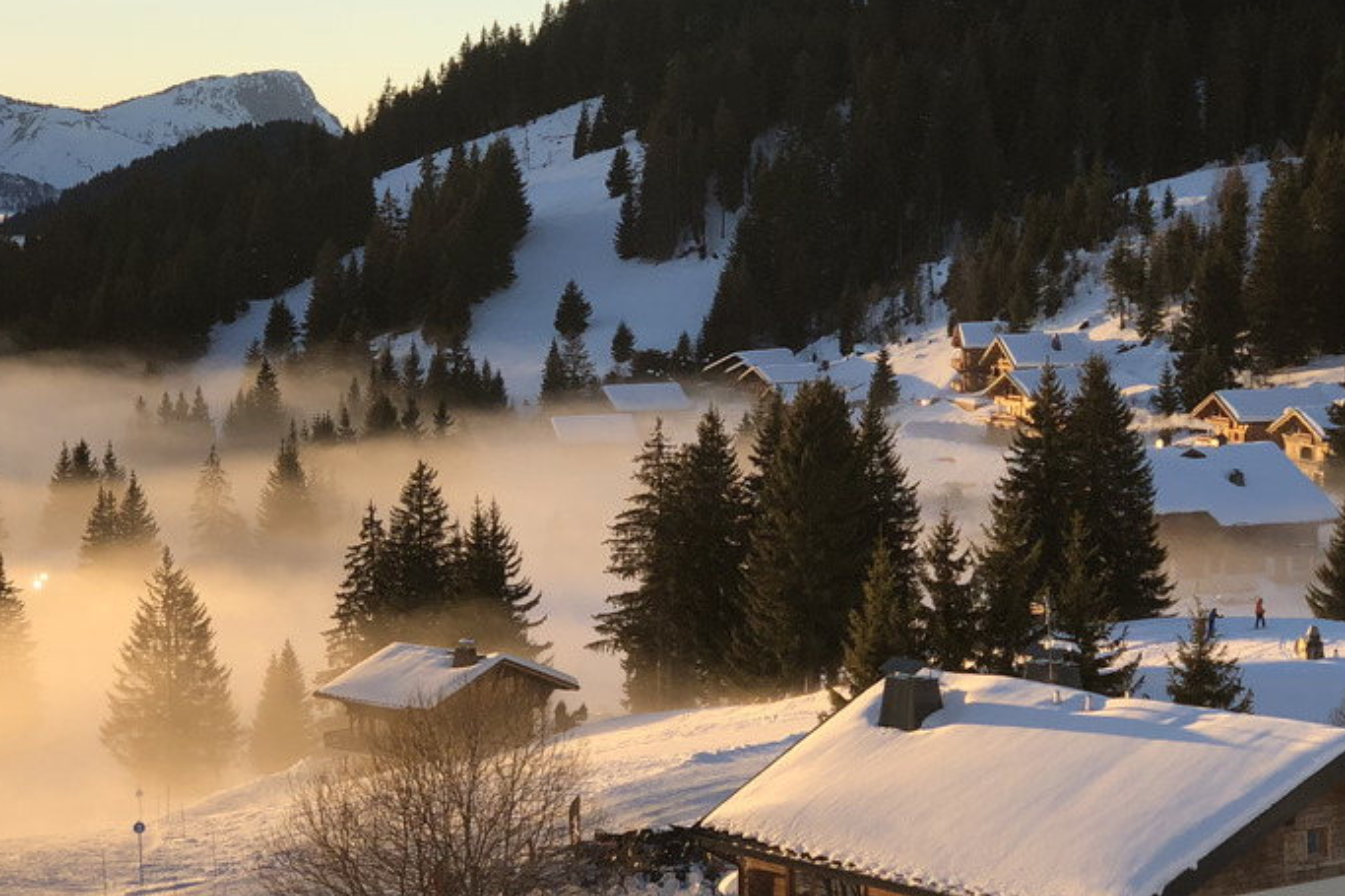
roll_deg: +1.0
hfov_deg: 21.5
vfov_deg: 14.4
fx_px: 3548
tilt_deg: -2.8
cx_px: 695
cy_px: 396
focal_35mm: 95
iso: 16
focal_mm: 6
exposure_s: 1/480
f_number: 2.4
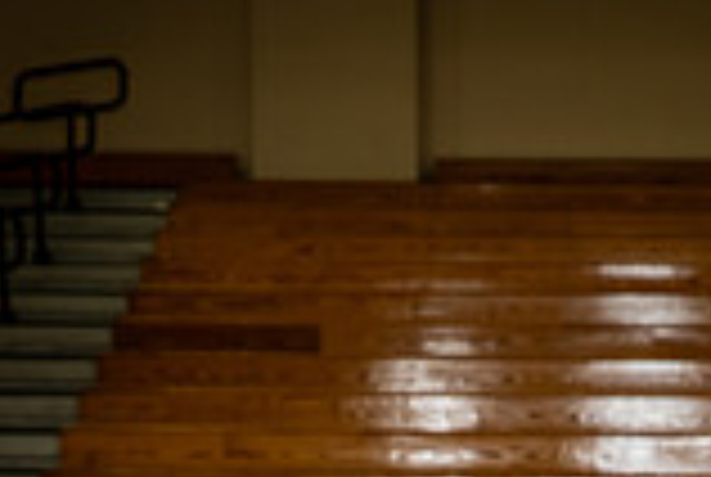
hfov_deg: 10.3
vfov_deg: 6.7
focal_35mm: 199
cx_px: 562
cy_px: 1004
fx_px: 3938
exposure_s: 1/160
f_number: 7.1
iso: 800
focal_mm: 70
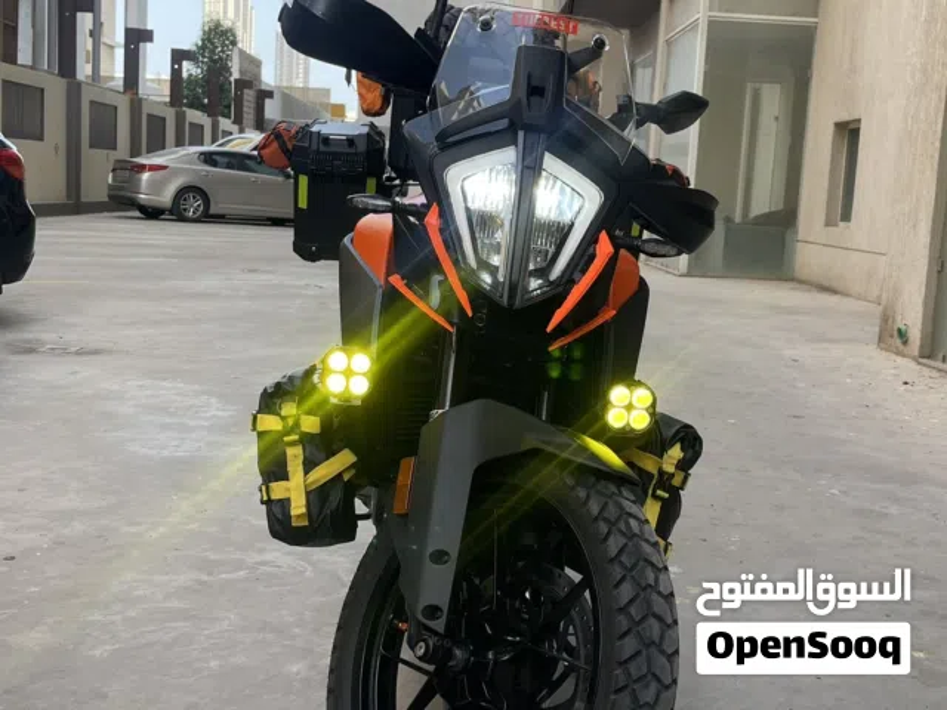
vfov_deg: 54.9
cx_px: 474
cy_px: 355
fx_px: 684
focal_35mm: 25
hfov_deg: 69.4
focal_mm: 5.1
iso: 32
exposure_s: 1/480
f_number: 1.6
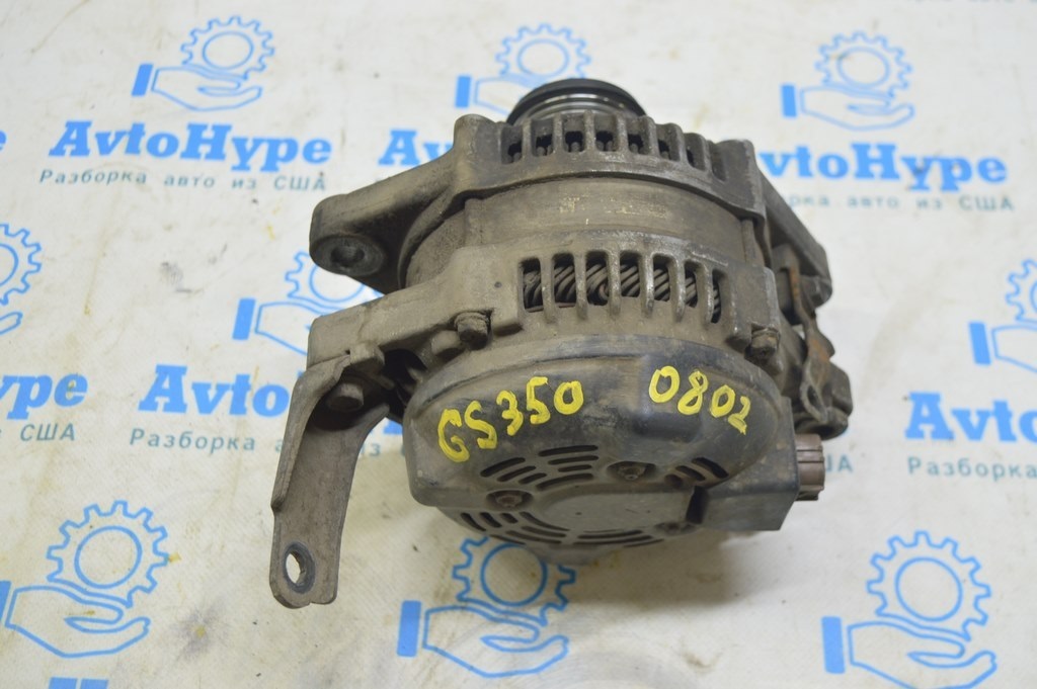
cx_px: 518
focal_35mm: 42
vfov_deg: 31.8
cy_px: 344
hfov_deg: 46.4
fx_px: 1209
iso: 400
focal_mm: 28
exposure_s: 1/20
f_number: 5.6
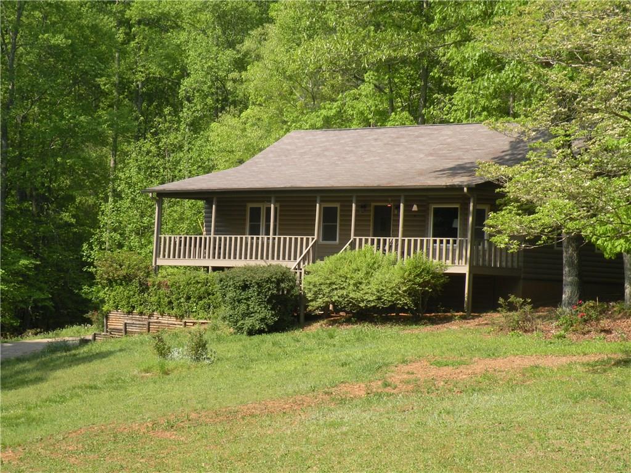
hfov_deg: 19.4
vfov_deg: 14.6
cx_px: 316
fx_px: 1841
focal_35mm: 101
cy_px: 236
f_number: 5.6
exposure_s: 1/150
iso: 64
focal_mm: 17.9
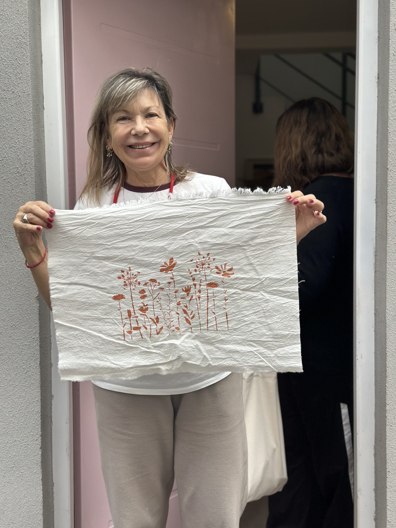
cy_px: 264
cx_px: 198
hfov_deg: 30.3
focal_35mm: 48
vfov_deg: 39.7
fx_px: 732
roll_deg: +0.4
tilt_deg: -2.2
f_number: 1.78
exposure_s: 1/422
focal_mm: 6.86
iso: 80
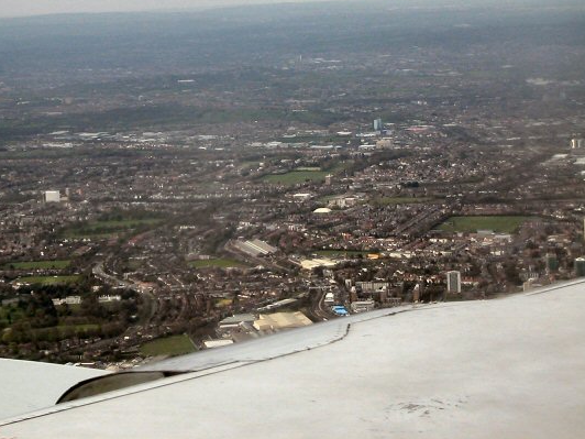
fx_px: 1994
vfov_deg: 12.5
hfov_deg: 16.7
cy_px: 176
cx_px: 242
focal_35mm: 118
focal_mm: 14.9
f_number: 4.6
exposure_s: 1/165
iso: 100
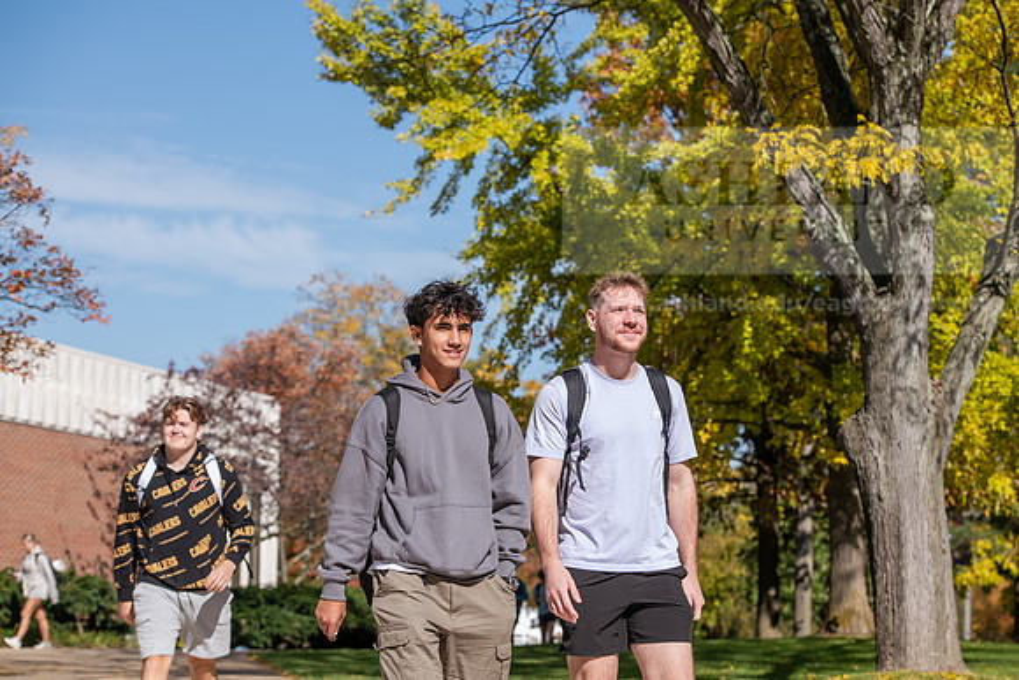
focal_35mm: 90
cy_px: 340
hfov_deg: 22.6
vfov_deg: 15.2
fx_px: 2548
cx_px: 510
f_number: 5.6
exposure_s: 1/800
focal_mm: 90
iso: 160
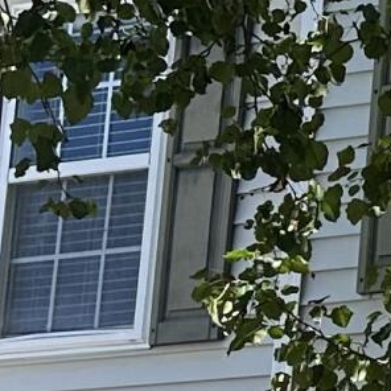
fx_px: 2748
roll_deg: -1.5
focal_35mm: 215
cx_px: 1018
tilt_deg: +11.1
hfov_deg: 7.5
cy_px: 416
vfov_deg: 8.1
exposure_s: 1/1157
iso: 80
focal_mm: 6.86
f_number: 1.78
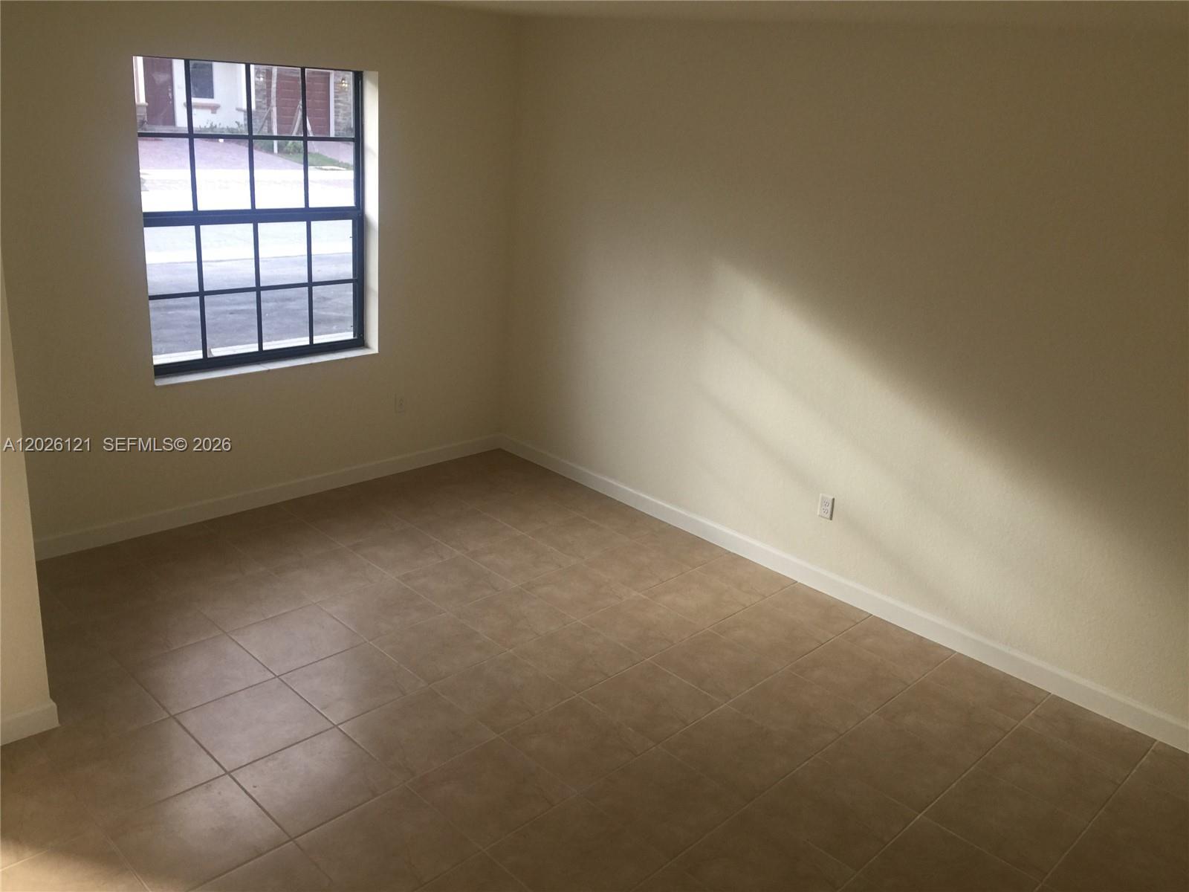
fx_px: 996
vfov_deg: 48.2
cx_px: 594
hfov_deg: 61.7
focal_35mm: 29
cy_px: 446
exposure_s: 1/40
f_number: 2.2
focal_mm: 4.15
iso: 32
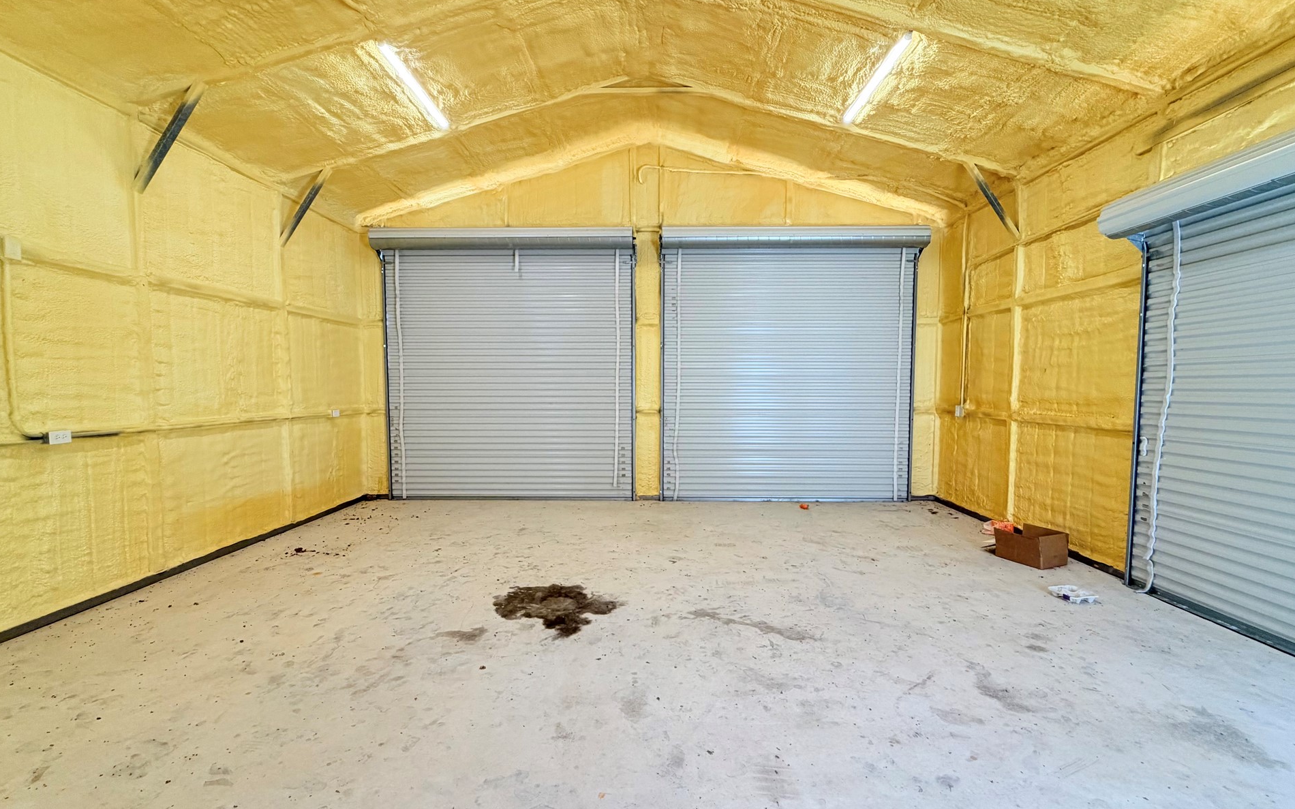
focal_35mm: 16
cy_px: 417
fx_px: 565
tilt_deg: -3.0
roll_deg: +0.6
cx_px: 650
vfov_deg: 71.2
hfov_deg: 97.8
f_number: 2.2
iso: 160
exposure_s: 1/120
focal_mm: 2.22
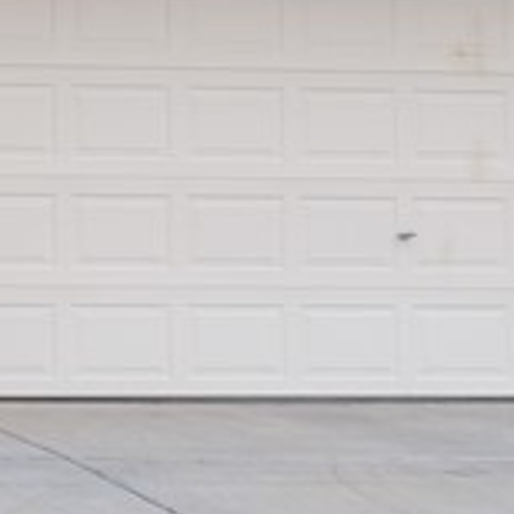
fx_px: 2419
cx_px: -708
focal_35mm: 144
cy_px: 174
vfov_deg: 12.1
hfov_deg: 10.5
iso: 160
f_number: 5.6
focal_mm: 16
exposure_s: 1/280
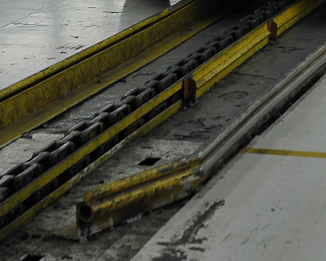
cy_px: -164
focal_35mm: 194
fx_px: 1871
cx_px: 303
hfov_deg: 9.9
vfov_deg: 7.8
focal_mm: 48
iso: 1000
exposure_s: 1/640
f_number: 4.5
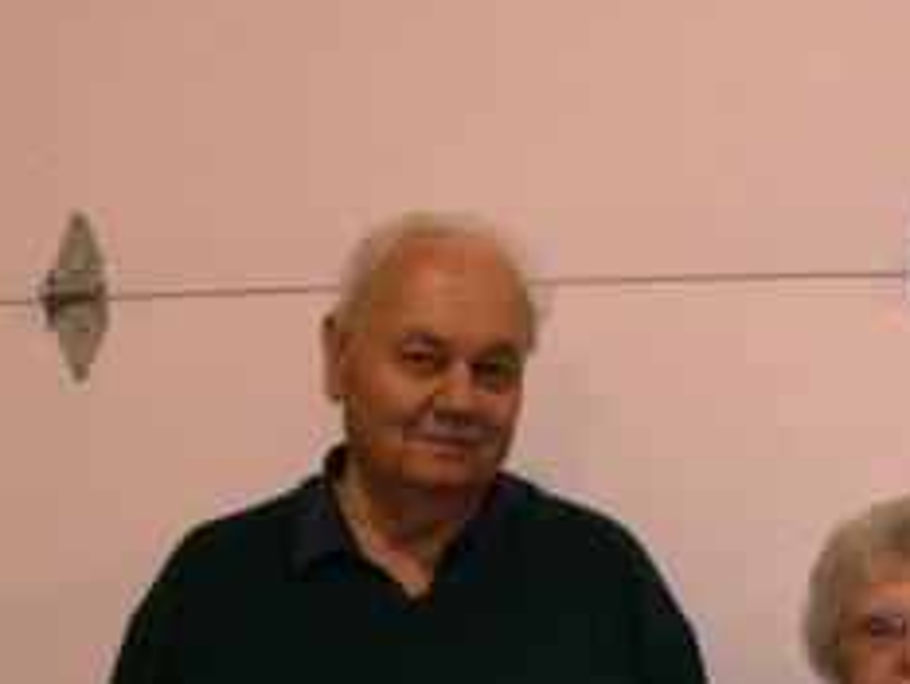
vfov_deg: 20.0
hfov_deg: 26.5
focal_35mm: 73
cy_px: 551
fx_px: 1920
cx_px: 621
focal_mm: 6.3
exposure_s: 1/30
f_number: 3.5
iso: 50
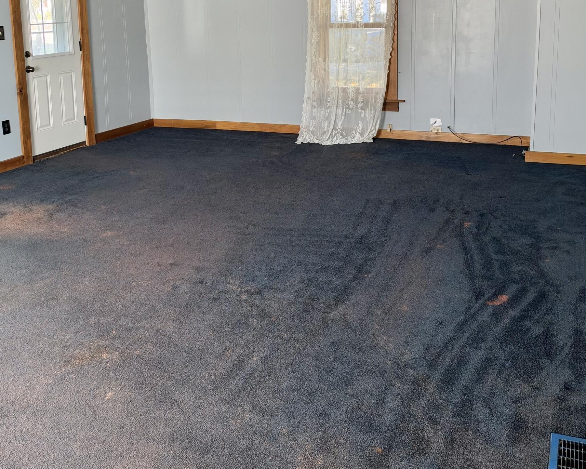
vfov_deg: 37.2
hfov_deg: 46.8
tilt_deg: -9.2
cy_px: 110
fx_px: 676
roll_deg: +1.5
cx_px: 292
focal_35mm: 39
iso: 250
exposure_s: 1/121
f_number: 1.8
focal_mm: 6.93
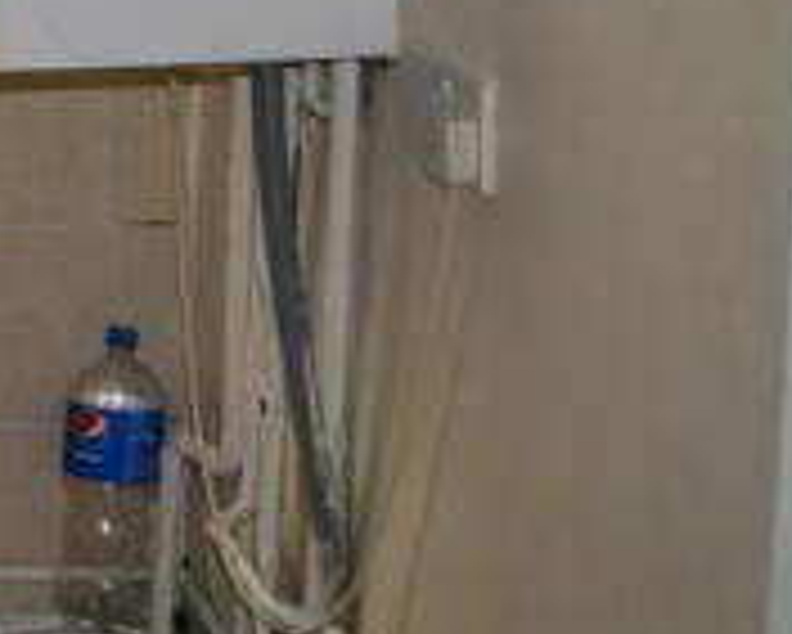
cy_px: -52
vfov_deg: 13.2
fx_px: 2697
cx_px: -511
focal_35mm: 115
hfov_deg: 15.1
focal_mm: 22
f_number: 4
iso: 100
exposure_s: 1/160
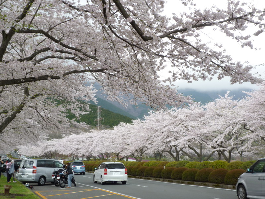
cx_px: 132
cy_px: 100
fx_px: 490
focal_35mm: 64
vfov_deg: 22.9
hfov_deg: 30.3
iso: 80
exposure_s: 1/80
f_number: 4.9
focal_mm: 11.3
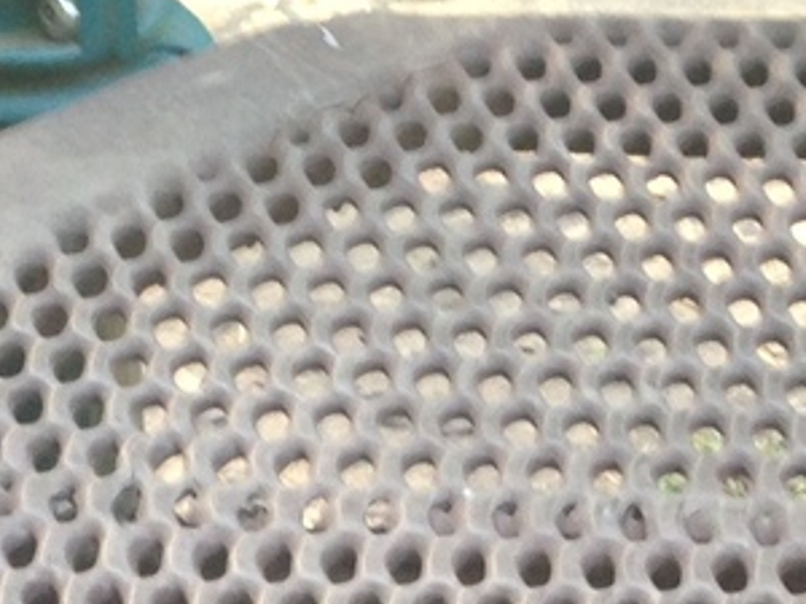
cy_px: 1036
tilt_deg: -37.5
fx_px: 4098
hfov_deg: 11.2
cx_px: 336
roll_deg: +1.9
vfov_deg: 8.2
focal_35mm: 176
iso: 50
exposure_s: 1/24
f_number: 2.4
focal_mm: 4.12
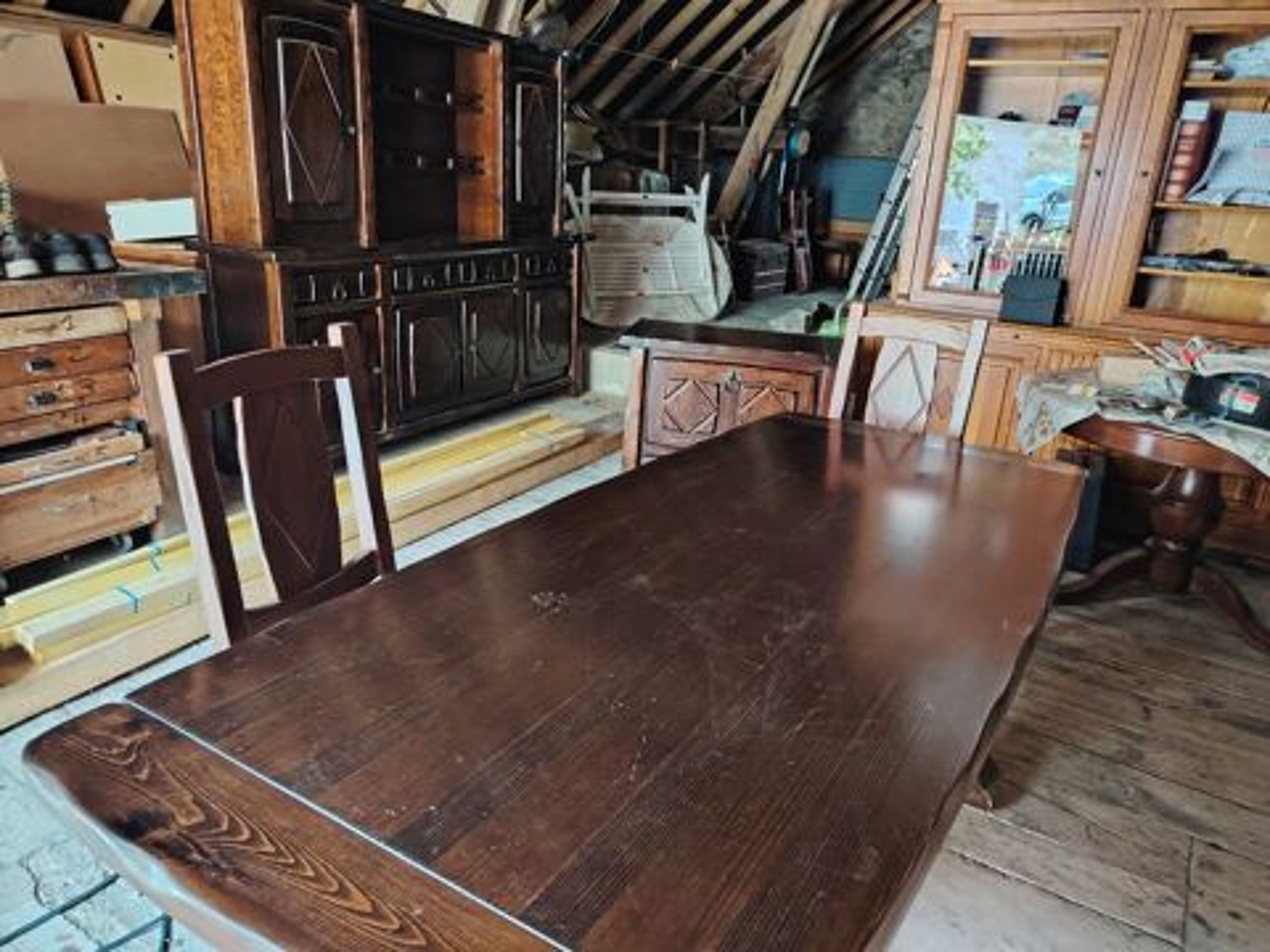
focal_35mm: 24
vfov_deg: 56.8
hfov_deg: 71.6
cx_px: 635
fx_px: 881
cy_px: 476
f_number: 1.75
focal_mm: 5.25
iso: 497
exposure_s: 1/25
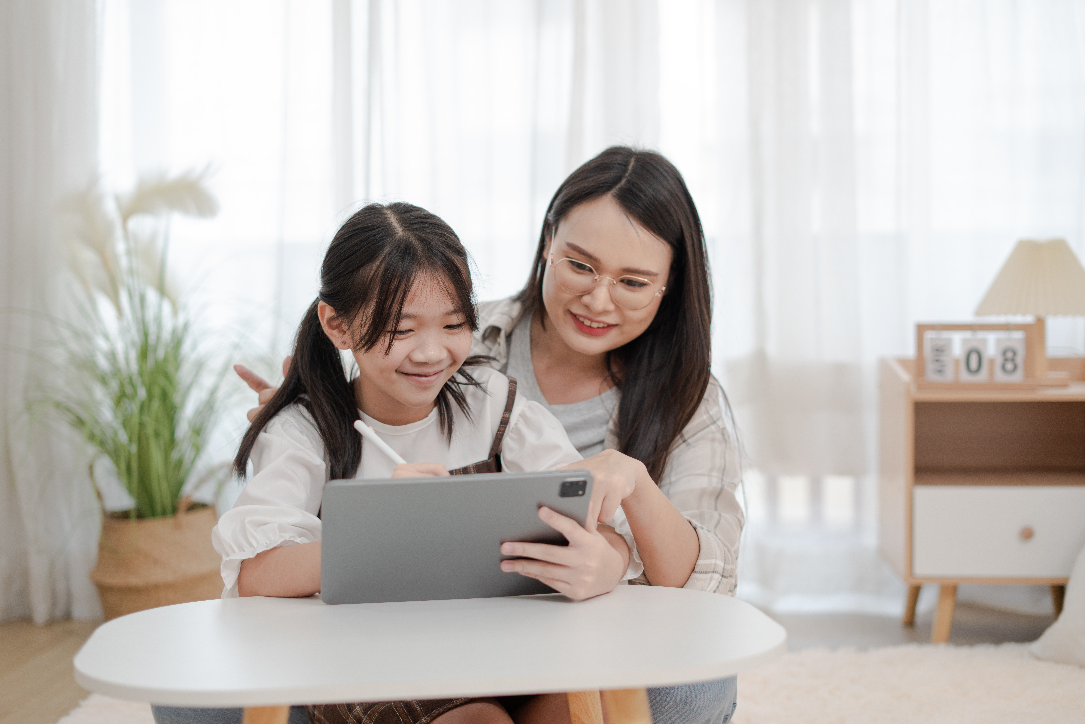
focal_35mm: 50
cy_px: 362
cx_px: 542
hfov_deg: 39.6
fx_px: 1507
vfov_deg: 27.0
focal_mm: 50
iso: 320
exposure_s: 1/200
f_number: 2.2
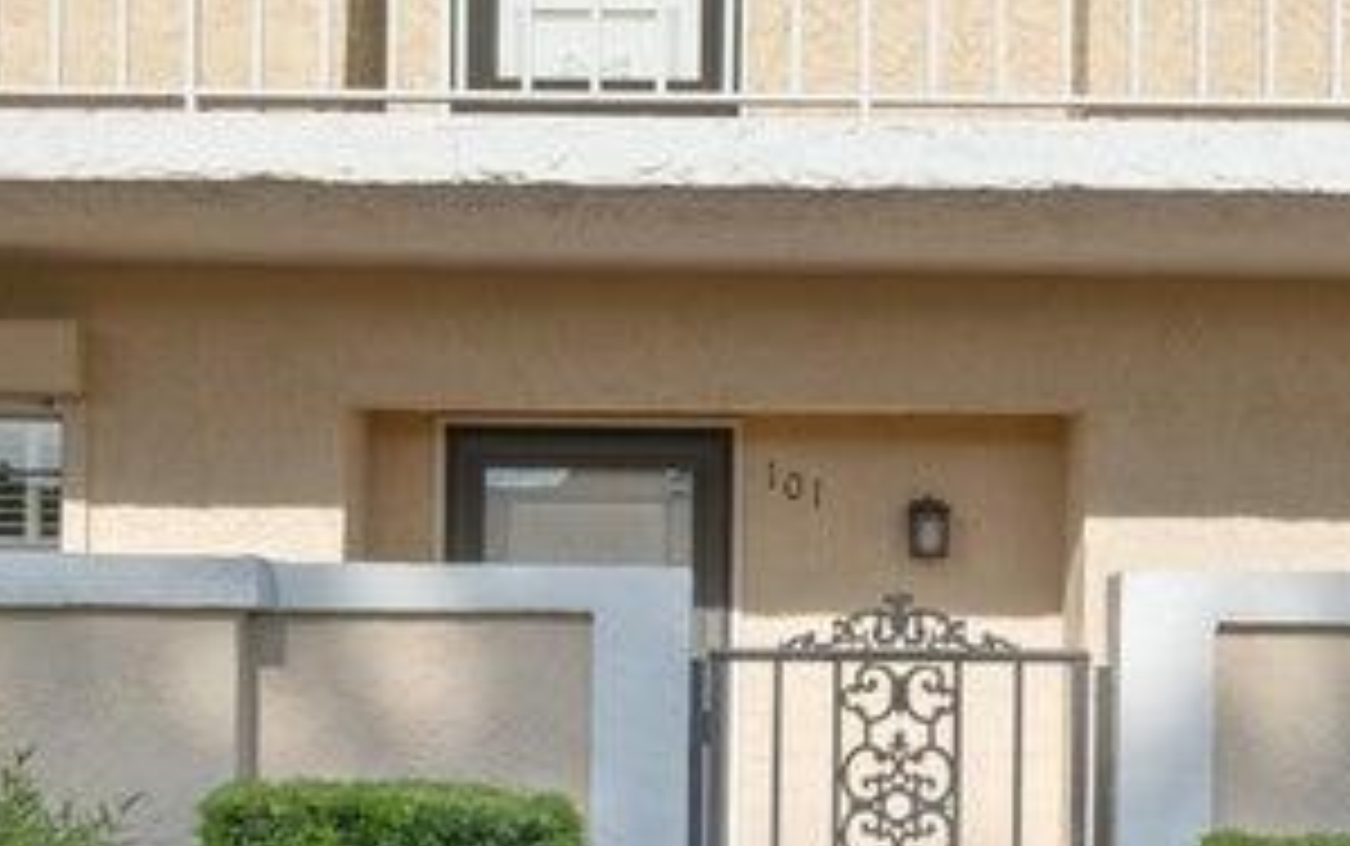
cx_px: 731
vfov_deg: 15.6
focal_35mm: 83
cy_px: 752
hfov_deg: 24.9
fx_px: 3056
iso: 2000
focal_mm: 34
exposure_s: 1/4000
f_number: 9
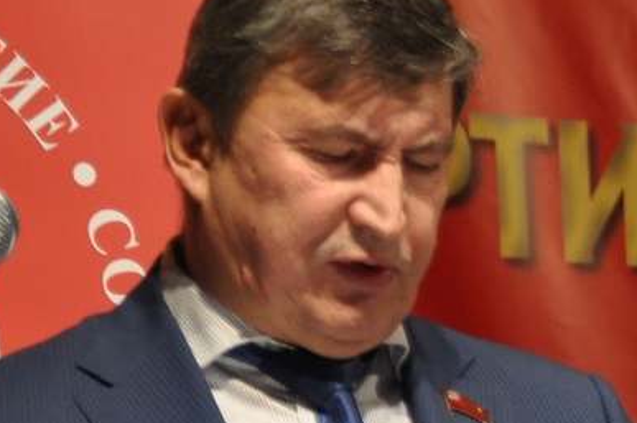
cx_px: 288
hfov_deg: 5.0
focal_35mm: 412
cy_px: 556
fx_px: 7281
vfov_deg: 3.3
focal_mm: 62
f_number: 4.8
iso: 400
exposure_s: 1/80
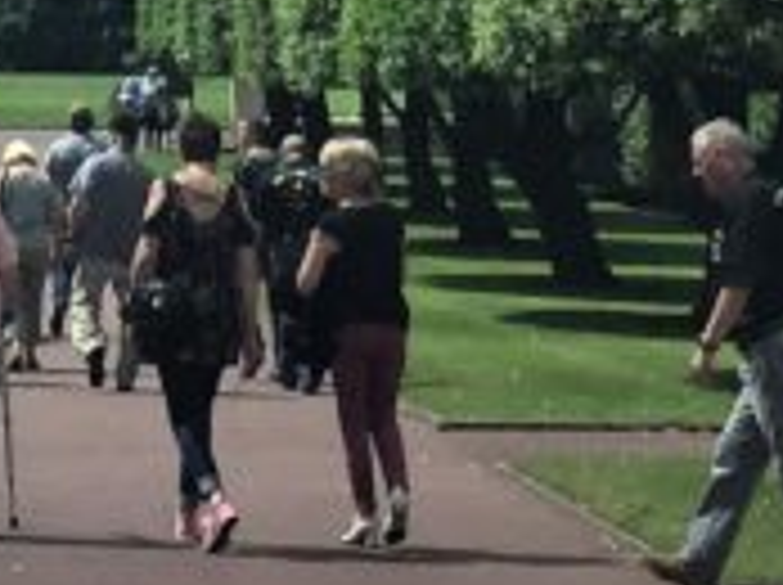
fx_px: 3863
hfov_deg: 11.4
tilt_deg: +11.3
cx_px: -72
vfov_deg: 8.0
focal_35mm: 171
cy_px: -864
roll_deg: -2.4
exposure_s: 1/4405
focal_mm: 4.15
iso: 32
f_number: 2.2
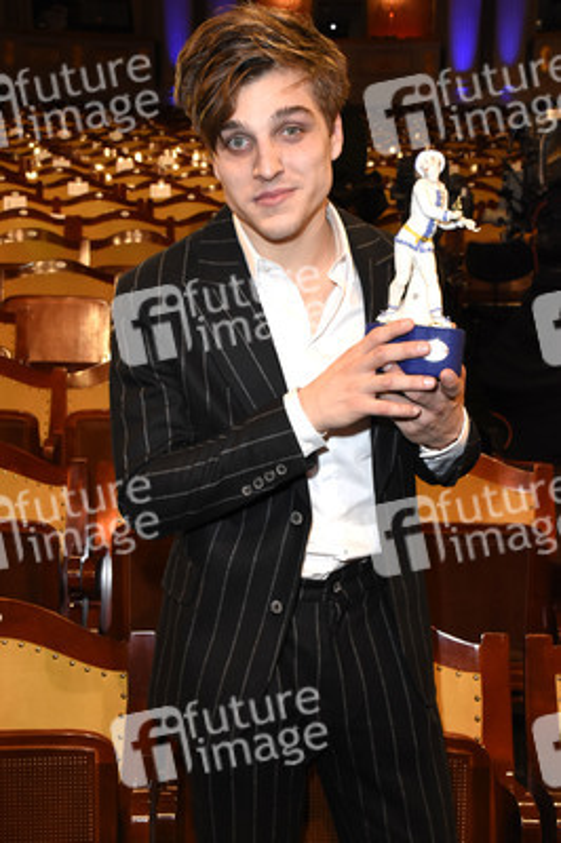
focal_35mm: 40
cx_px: 280
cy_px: 422
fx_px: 948
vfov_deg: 48.0
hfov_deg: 33.0
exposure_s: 1/60
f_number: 6.3
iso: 1600
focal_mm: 27
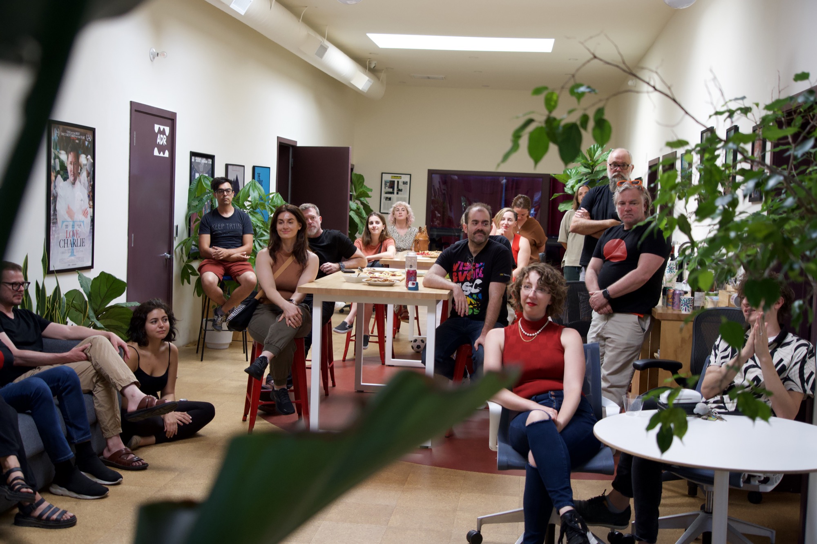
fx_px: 953
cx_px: 408
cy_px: 272
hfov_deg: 46.4
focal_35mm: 42
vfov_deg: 31.9
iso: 2500
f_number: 4.5
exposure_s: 1/160
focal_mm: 42
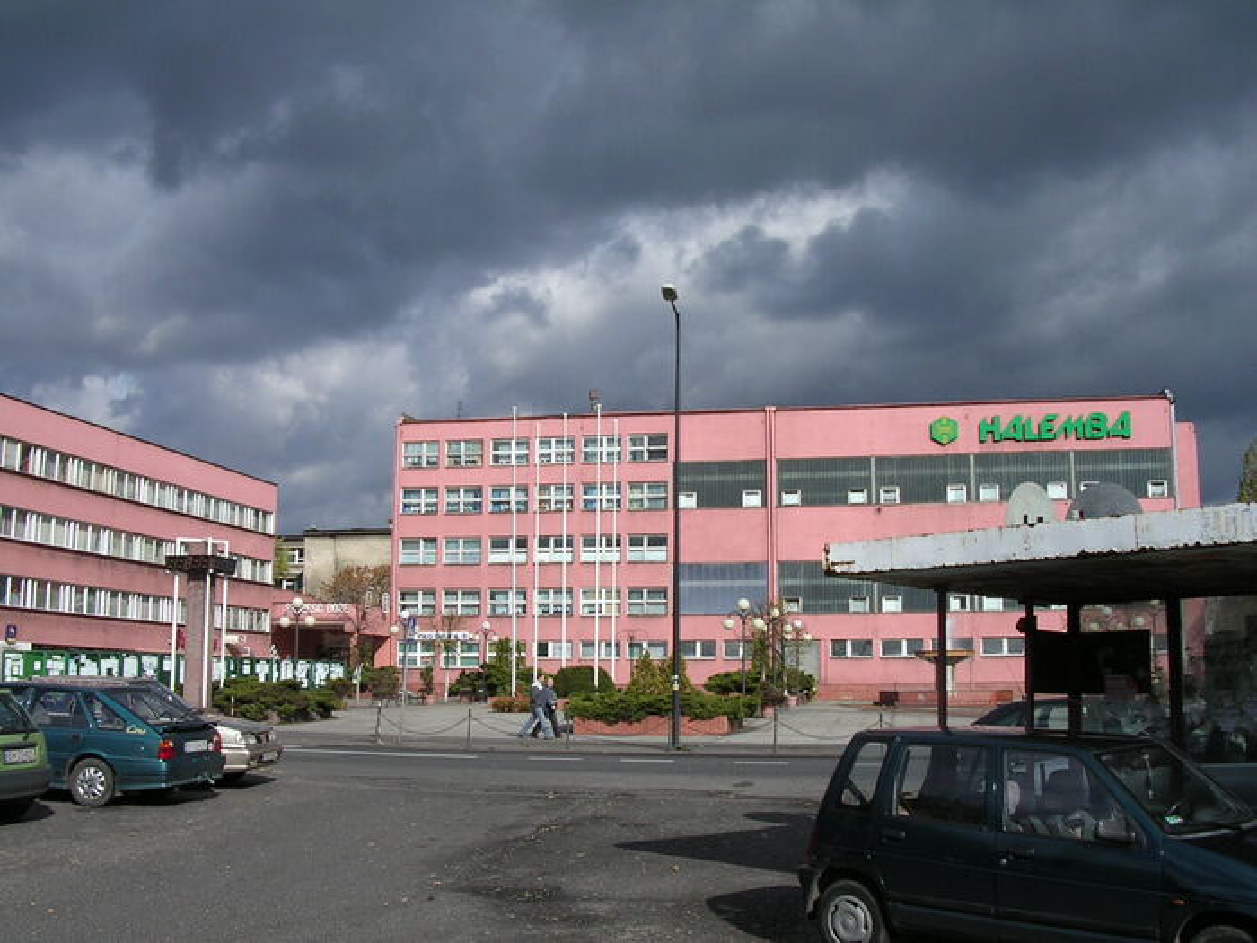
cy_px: 472
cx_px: 628
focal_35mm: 38
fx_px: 1380
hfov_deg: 49.0
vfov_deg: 37.7
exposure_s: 1/414
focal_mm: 5.8
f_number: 5.6
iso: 100
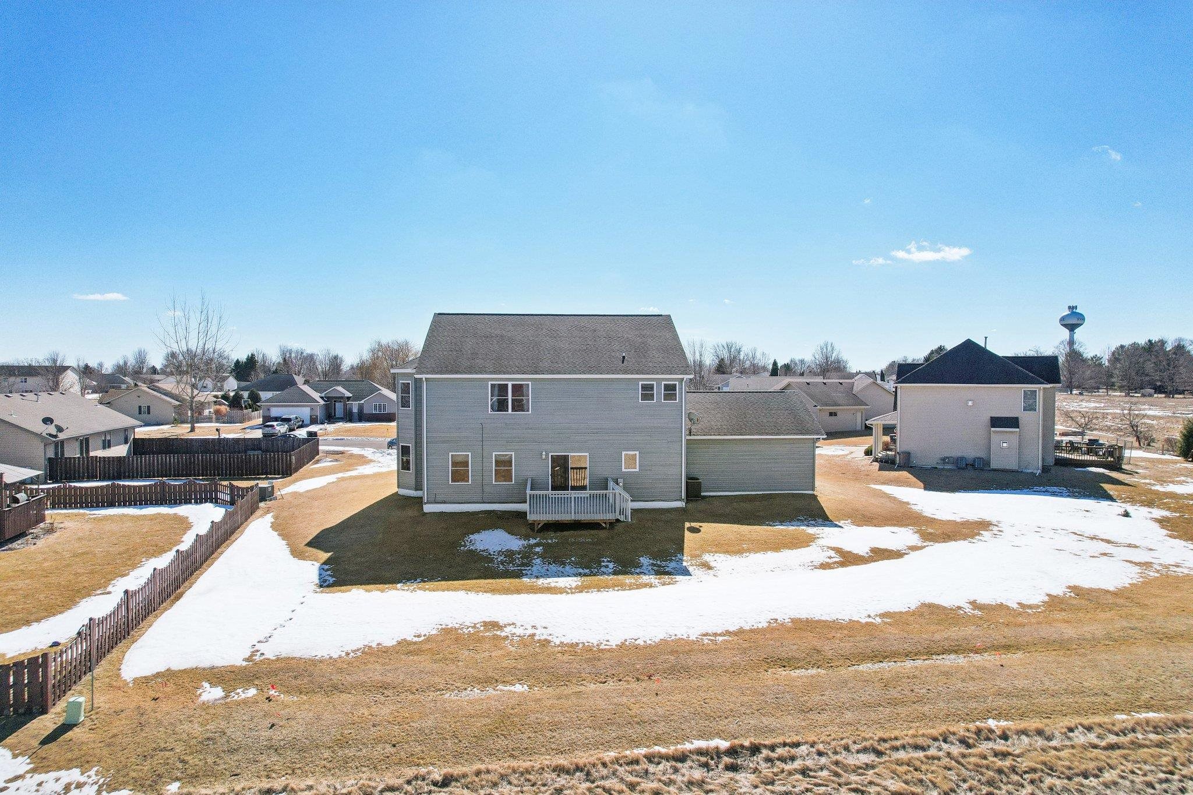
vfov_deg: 57.2
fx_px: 729
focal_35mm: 22
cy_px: 398
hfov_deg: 78.6
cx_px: 596
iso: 160
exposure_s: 1/5000
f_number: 2.8
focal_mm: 8.4
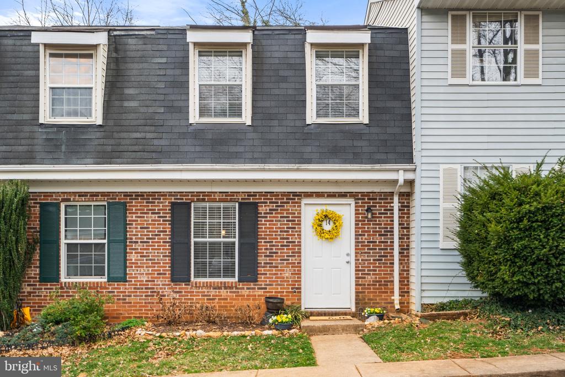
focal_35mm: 35
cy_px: 188
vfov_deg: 37.9
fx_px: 549
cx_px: 282
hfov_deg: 54.4
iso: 250
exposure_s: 1/60
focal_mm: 35
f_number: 10
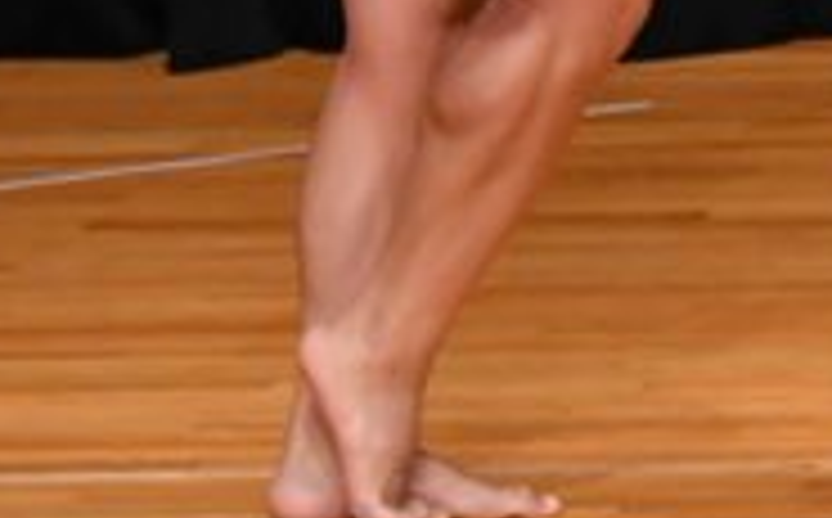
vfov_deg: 1.1
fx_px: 26127
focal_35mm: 1154
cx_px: 1127
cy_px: -450
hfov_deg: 1.8
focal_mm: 180
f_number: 5.6
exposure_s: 1/400
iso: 3200
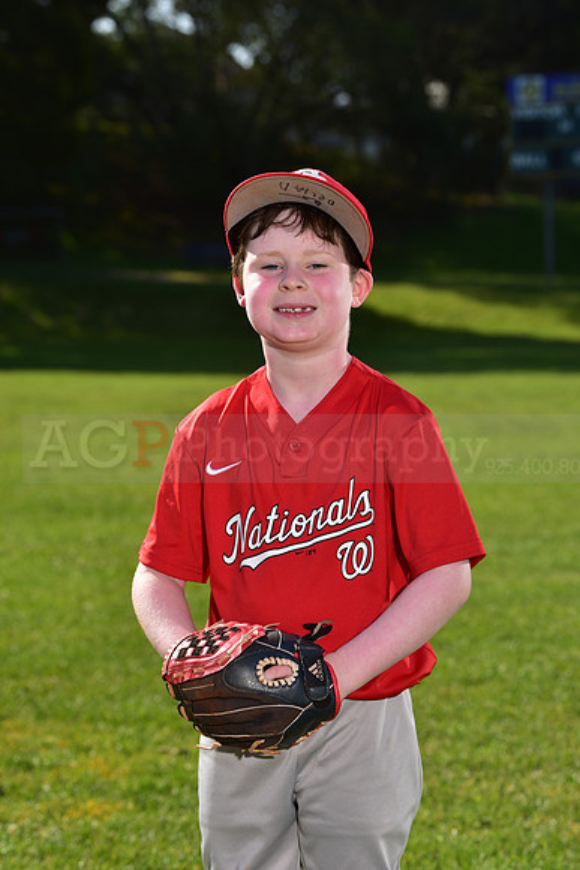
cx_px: 290
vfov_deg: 18.6
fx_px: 2657
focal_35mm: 110
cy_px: 435
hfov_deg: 12.5
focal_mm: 110
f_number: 7.1
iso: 80
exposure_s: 1/250
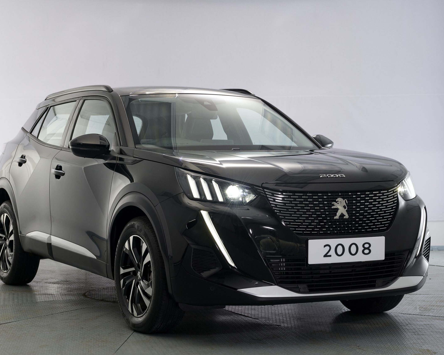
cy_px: 177
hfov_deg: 24.1
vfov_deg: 19.4
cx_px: 206
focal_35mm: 79
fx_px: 1038
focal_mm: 70
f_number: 11
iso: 200
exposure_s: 1/8
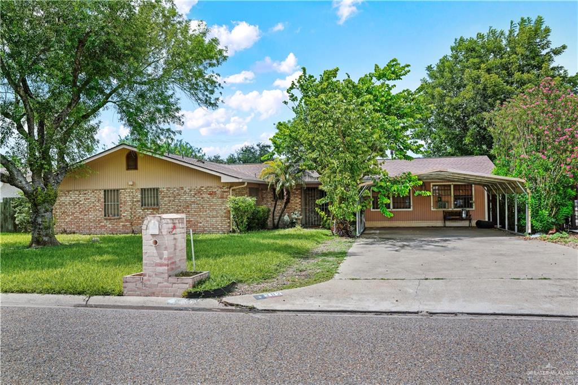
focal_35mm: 29
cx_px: 289
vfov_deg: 44.8
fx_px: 467
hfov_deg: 63.5
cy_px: 192
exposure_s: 1/125
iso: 100
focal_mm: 29.1
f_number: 6.3
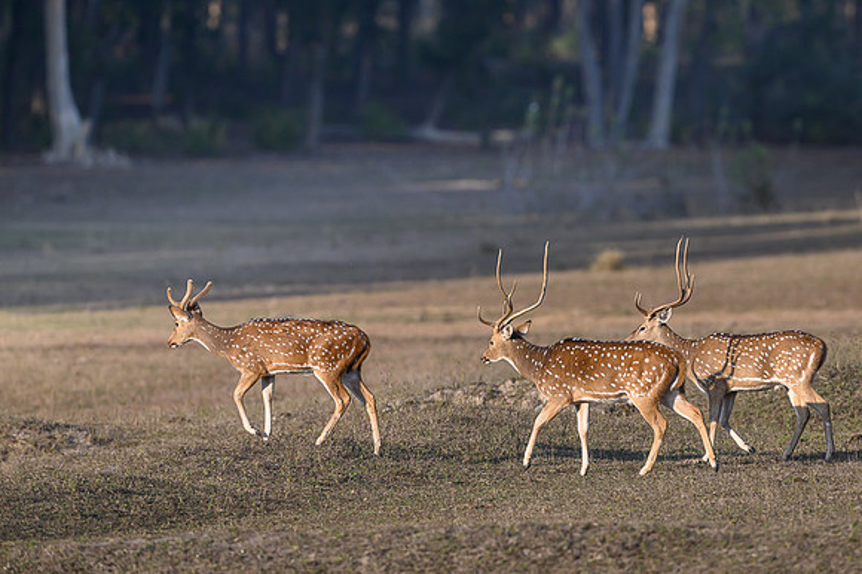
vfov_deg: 2.8
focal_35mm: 483
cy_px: 276
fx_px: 11548
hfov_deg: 4.3
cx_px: 520
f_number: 4
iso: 220
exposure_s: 1/1600
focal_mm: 400
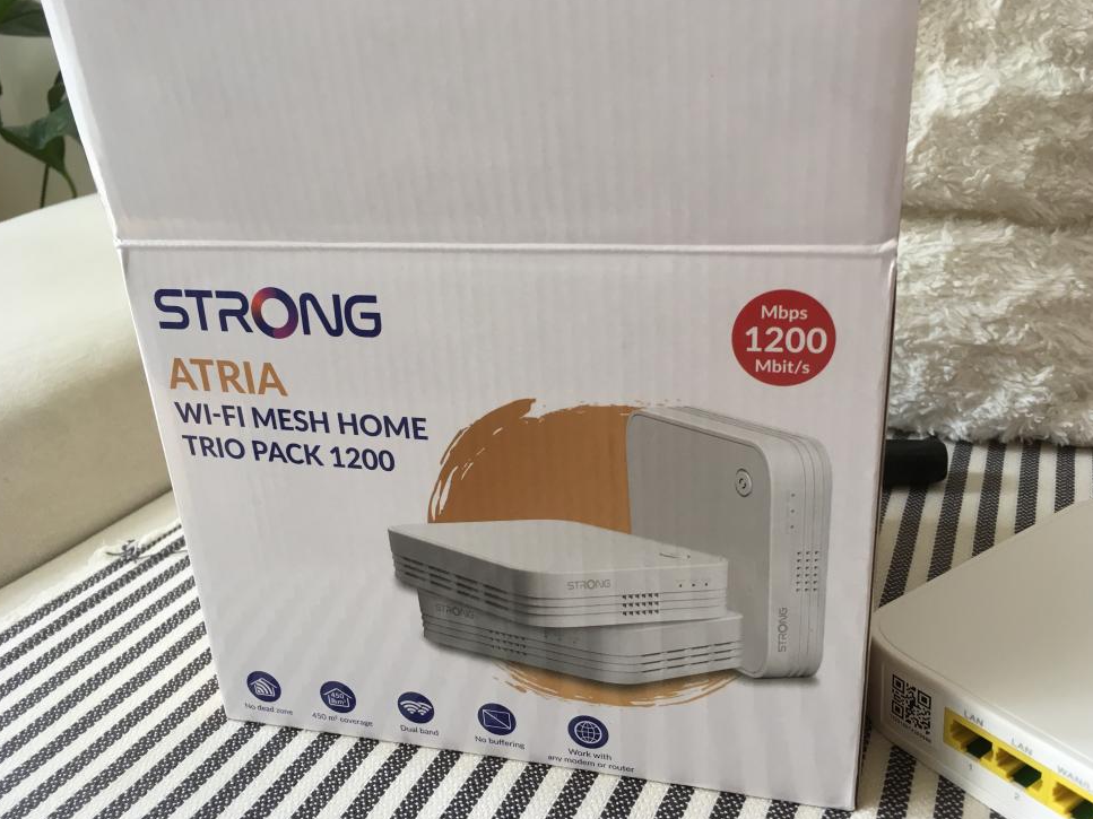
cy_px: 416
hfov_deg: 60.0
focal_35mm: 30
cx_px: 550
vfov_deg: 46.8
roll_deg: +7.1
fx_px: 947
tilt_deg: -26.7
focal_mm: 4.15
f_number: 2.2
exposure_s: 1/33
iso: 64
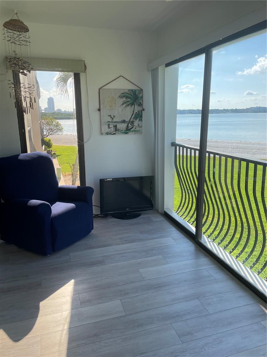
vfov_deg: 67.3
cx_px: 134
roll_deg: -0.8
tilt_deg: -12.9
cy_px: 178
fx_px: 267
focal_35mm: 26
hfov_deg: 53.1
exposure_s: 1/1383
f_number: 1.6
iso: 32
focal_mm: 4.2
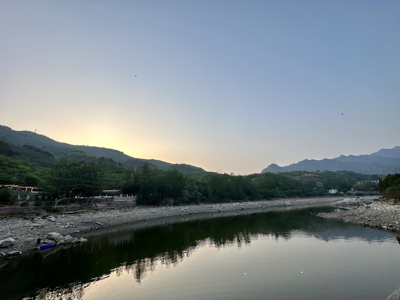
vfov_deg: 85.7
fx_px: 162
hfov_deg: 102.1
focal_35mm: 14
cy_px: 150
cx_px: 200
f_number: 2.2
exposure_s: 1/427
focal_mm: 2.22
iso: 40
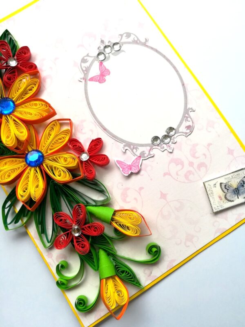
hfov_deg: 53.1
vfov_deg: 67.3
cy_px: 164
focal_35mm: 26
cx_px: 122
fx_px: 245
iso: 64
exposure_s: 1/50
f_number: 2.2
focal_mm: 3.83
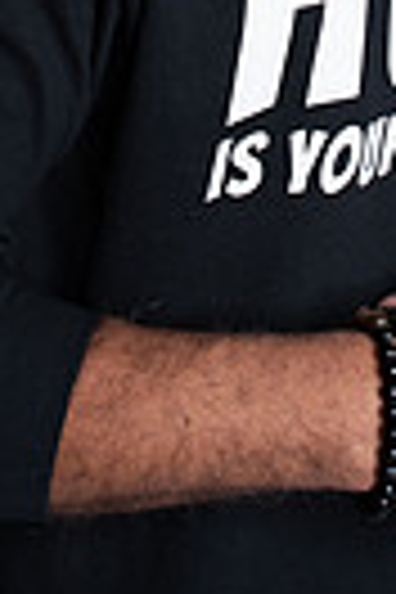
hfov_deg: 11.5
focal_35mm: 119
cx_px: 270
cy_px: -310
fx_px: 1963
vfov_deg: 15.7
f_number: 6.3
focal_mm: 35
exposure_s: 1/200
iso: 250
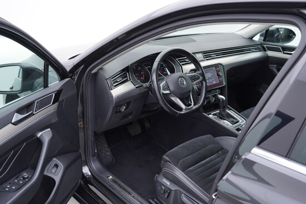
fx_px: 306
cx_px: 153
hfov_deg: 53.1
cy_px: 102
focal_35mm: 36
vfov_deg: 36.9
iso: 125
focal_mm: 24
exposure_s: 1/50
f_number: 3.2
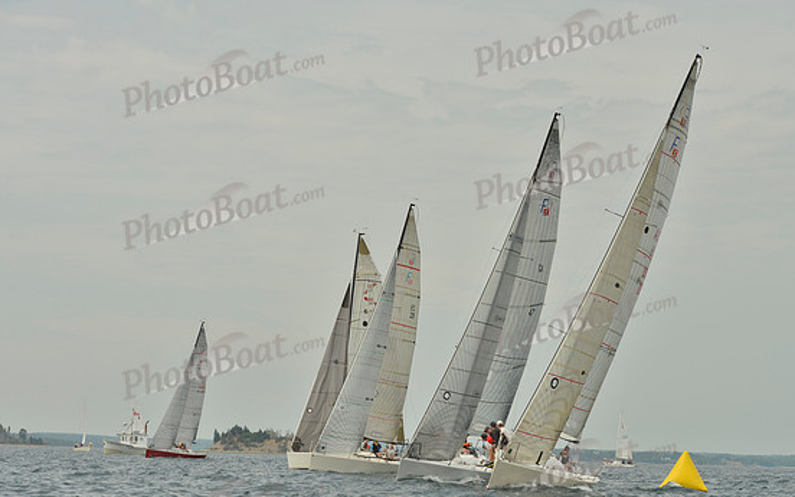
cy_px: 267
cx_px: 400
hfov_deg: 27.5
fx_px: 1625
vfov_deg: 17.4
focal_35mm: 75
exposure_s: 1/1000
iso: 200
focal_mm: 70
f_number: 8
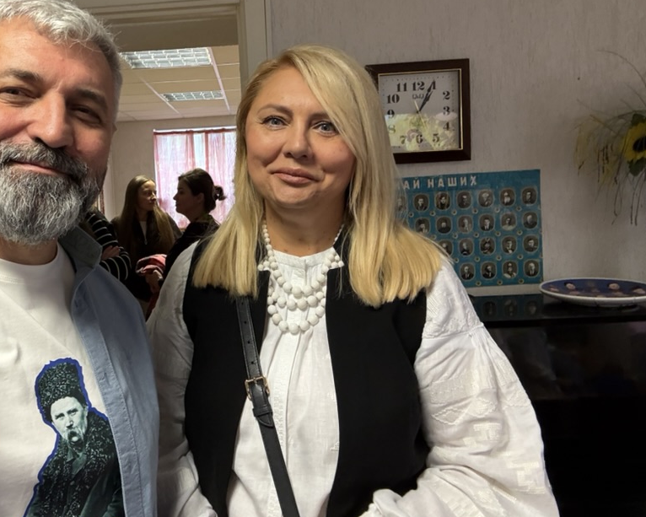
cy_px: 204
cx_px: 227
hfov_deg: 57.7
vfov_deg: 48.2
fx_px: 574
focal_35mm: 30
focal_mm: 2.69
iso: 200
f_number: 1.9
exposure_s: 1/50
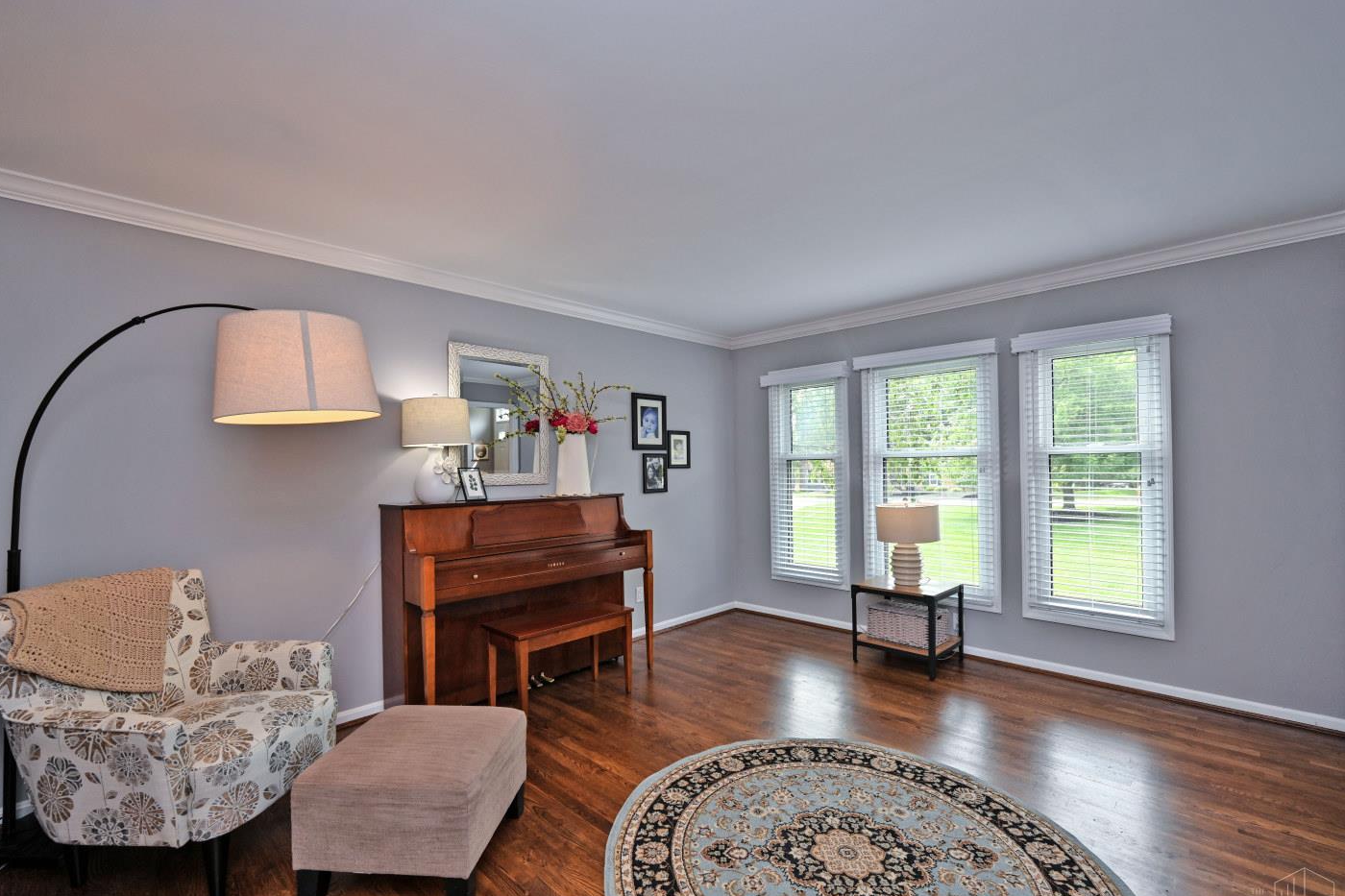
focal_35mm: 15
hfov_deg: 100.4
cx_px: 652
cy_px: 464
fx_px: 560
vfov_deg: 77.3
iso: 220
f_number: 4
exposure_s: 1/60
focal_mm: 14
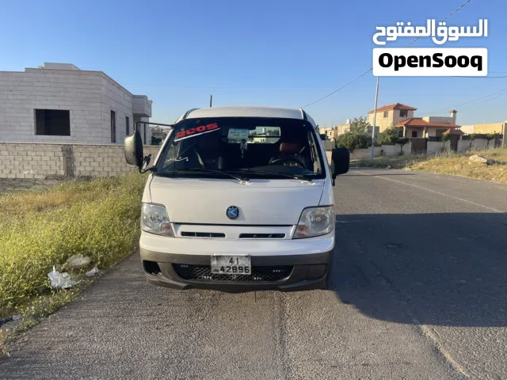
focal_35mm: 25
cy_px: 190
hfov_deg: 69.4
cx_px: 254
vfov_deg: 54.9
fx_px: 366
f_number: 1.6
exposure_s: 1/1534
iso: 32
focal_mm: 5.1
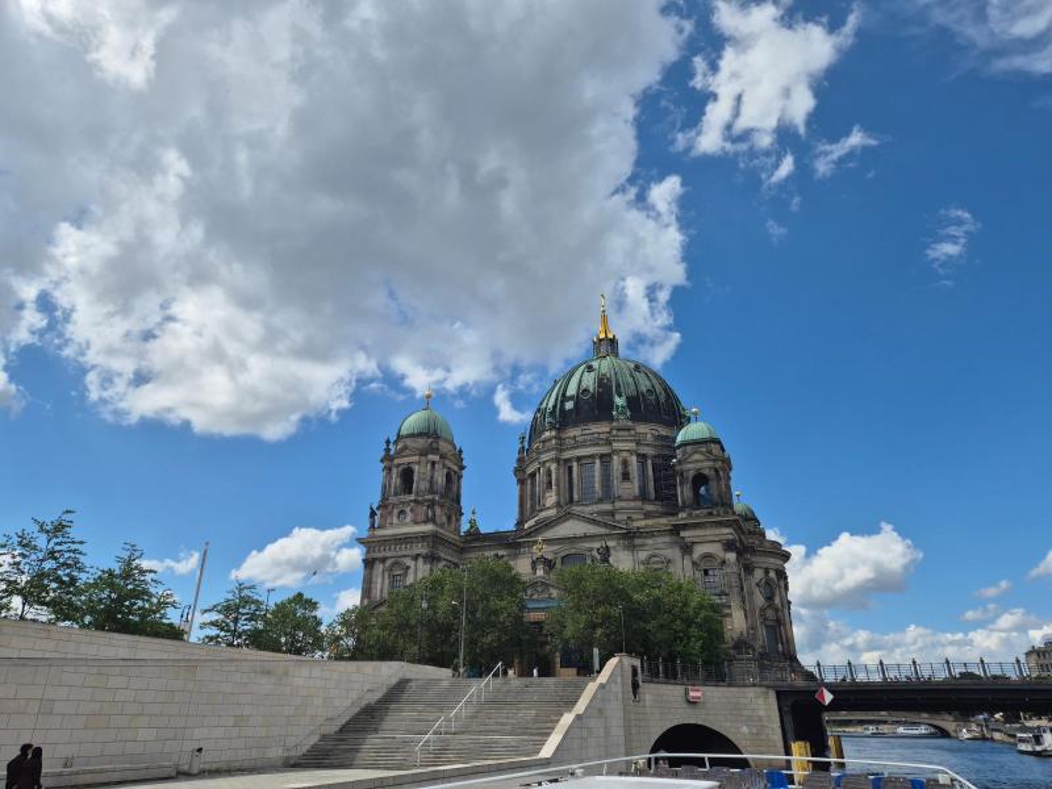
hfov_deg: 73.9
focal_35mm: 23
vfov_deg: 58.9
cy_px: 394
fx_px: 699
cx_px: 526
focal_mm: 5.4
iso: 25
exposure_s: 1/3264
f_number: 1.8
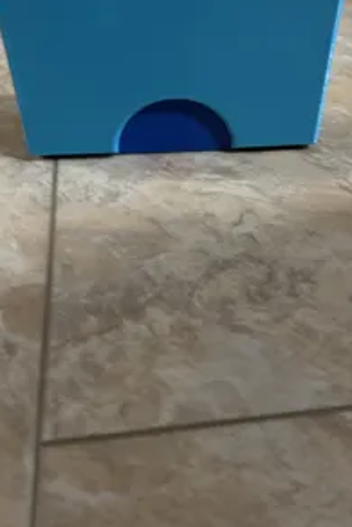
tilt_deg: -45.1
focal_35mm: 37
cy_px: 267
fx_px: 542
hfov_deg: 36.0
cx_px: 191
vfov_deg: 51.9
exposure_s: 1/25
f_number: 1.6
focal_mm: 5.96
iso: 500
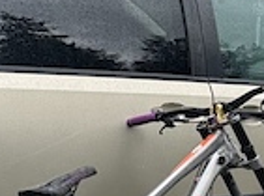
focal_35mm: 102
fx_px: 776
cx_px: 155
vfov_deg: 14.4
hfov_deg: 19.3
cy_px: 63
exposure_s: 1/435
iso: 40
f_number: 2.2
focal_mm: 2.22
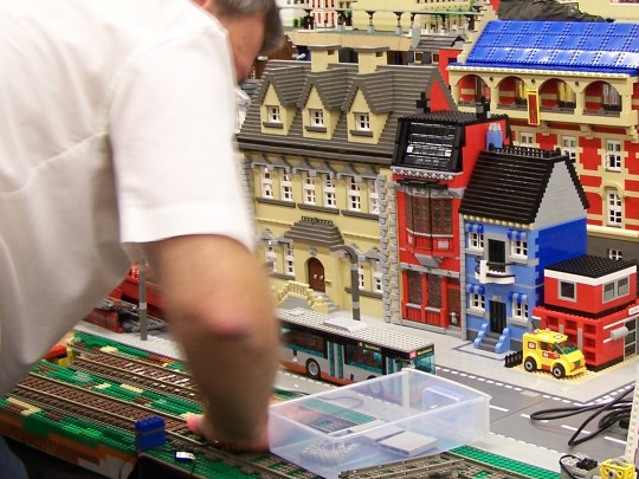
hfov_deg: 26.5
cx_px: 511
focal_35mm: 72
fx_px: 1329
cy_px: 238
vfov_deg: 20.4
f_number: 2.8
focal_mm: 6.3
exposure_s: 1/2
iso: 80
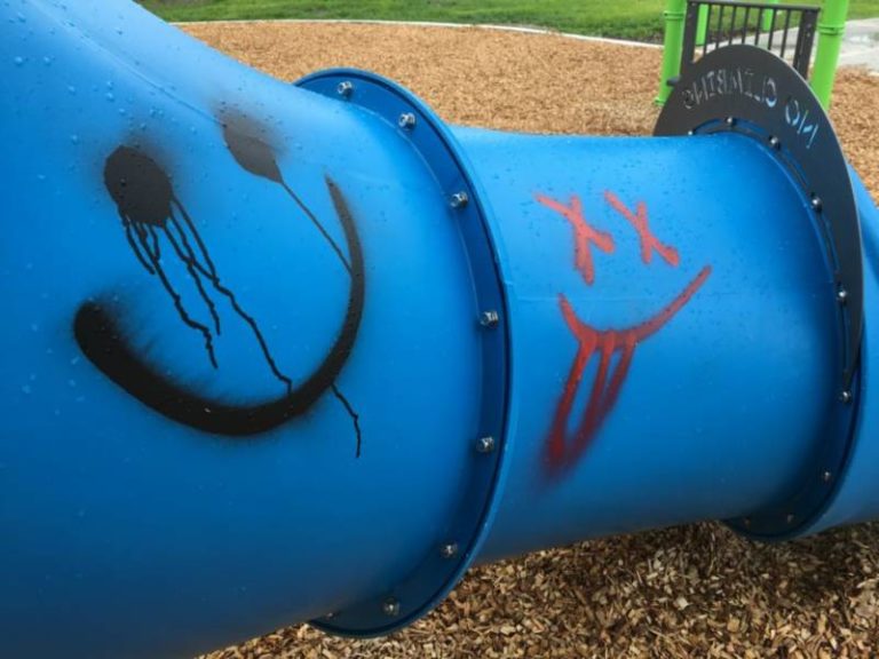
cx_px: 440
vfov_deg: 48.2
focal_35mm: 29
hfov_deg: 61.7
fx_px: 736
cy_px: 330
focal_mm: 4.15
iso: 25
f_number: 2.2
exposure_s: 1/128
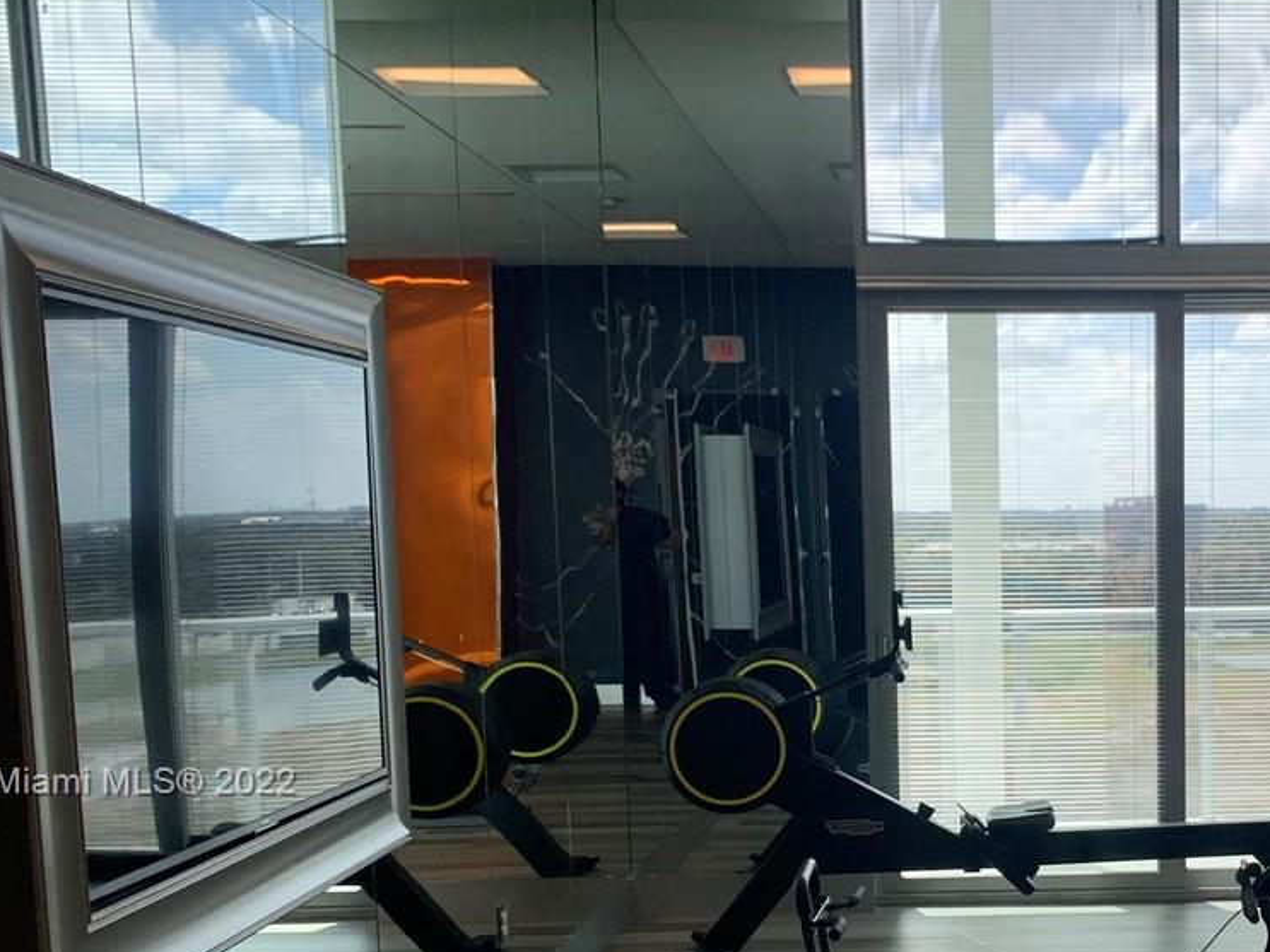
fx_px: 2054
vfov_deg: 25.6
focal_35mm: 56
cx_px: 1116
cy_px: 785
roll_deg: +0.5
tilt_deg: -4.4
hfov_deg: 32.8
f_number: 1.8
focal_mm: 4.25
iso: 25
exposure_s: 1/669
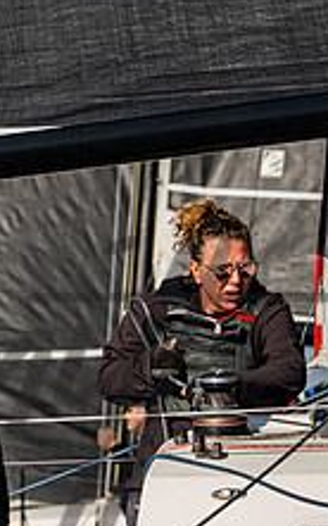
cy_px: 300
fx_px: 6641
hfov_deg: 2.8
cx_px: -189
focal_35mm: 464
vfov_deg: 4.5
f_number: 4.8
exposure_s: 1/6400
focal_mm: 155
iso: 400
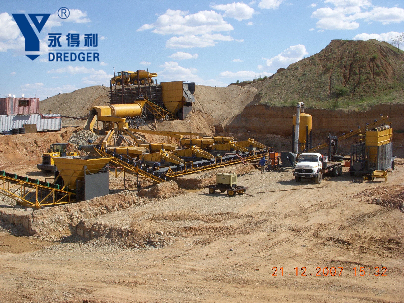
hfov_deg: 49.0
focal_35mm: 38
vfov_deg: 37.7
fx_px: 443
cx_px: 202
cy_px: 152
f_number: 6.6
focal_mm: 6.3
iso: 100
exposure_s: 1/320
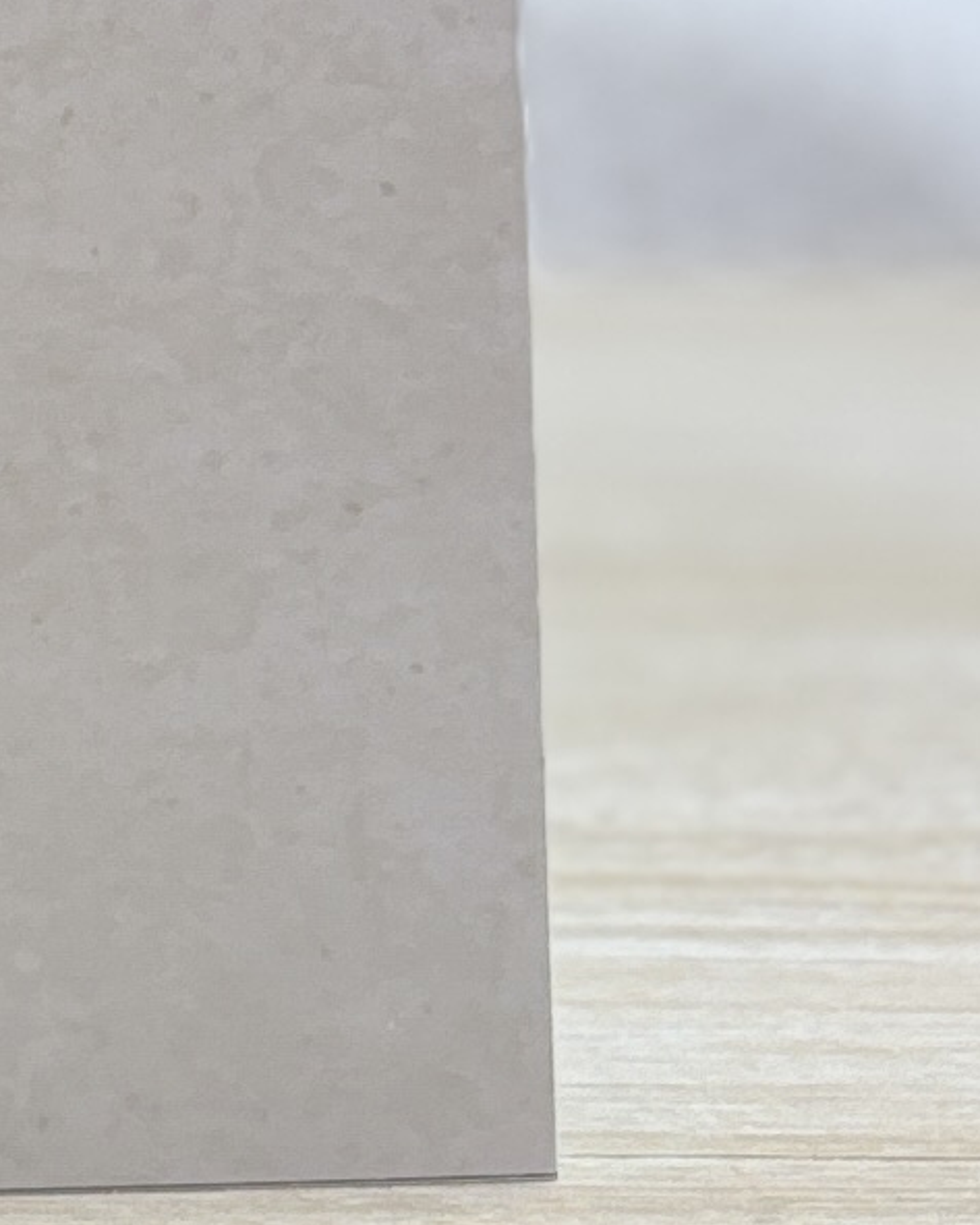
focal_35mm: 173
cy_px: 218
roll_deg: -0.2
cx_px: -1643
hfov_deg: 8.0
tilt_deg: -13.4
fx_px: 6271
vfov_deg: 11.1
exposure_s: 1/100
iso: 64
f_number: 1.6
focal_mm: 5.96
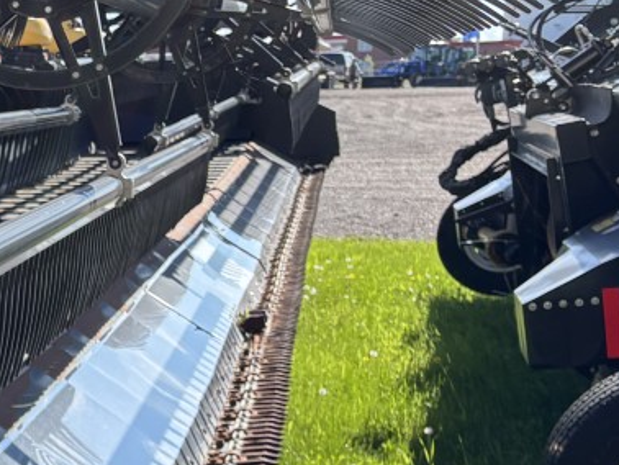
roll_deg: +0.3
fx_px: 1771
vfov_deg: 14.9
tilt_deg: -8.0
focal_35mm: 99
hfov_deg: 17.2
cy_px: 370
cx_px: -396
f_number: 1.6
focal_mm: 5.96
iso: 50
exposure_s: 1/1381
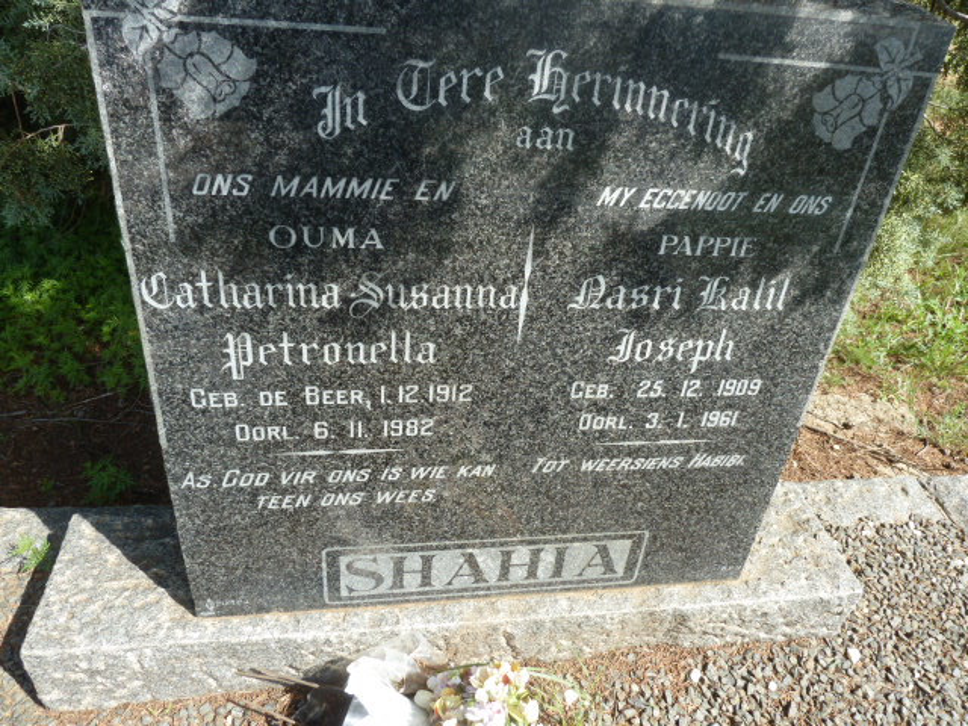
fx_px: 699
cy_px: 363
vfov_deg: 54.9
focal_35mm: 25
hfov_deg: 69.4
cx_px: 484
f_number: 4
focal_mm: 4.1
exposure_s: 1/200
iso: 80
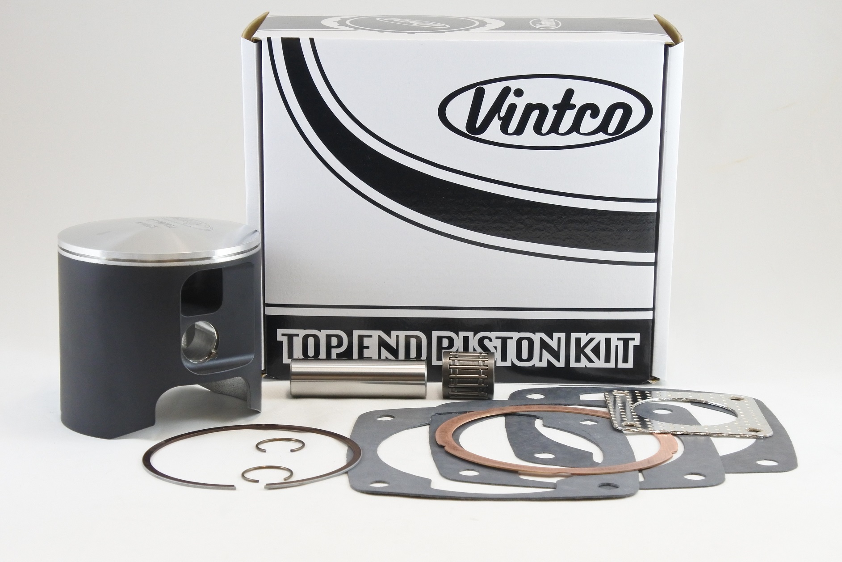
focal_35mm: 70
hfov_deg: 28.8
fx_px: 1637
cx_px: 421
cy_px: 281
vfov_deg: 19.5
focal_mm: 26
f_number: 5.3
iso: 800
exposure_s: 1/100
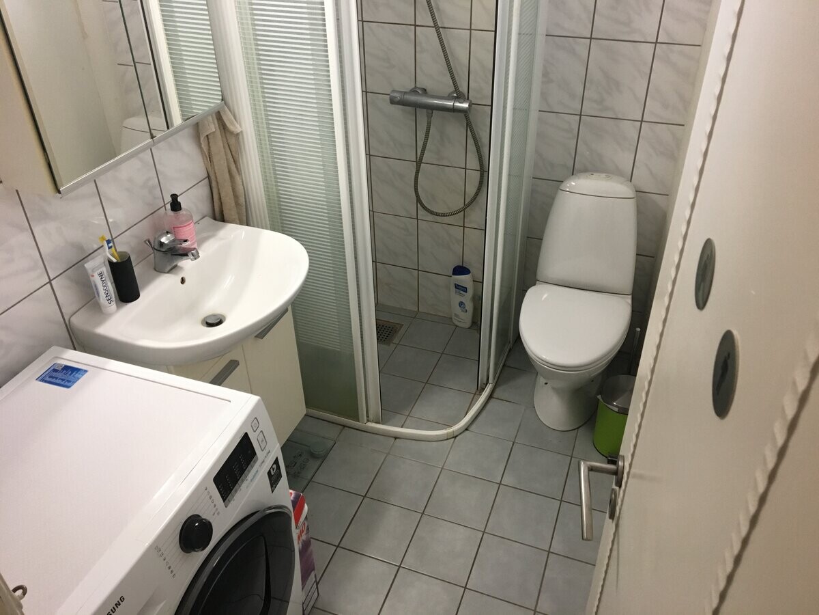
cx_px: 410
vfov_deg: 48.2
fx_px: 686
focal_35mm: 29
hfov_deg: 61.7
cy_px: 308
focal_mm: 4.15
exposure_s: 1/33
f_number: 2.2
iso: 160
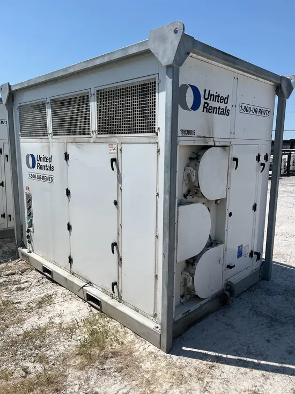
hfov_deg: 53.1
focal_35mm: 26
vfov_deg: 67.3
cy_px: 197
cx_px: 148
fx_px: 295
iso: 50
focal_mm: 5.1
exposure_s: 1/6173
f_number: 1.6
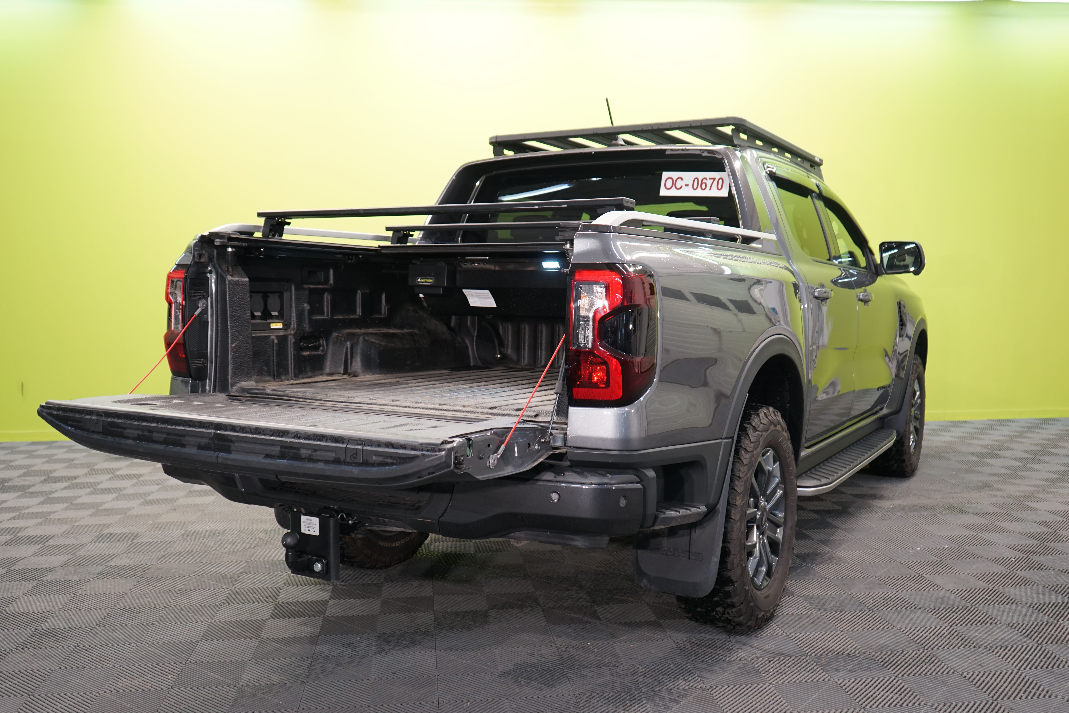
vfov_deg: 41.1
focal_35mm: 32
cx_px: 534
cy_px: 356
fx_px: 950
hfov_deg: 58.7
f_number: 4
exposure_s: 1/40
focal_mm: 32
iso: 500
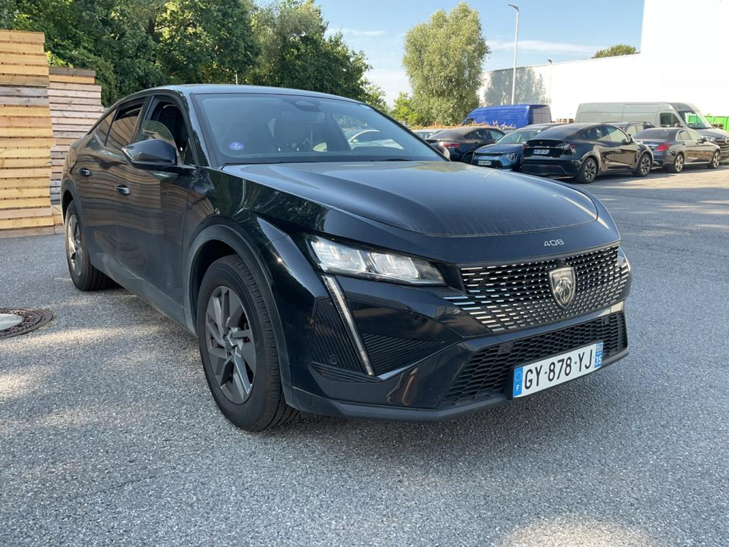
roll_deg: -0.5
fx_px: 611
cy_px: 274
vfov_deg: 48.2
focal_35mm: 29
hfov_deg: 61.7
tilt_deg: -11.1
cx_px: 364
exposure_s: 1/207
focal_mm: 3
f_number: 1.8
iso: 16
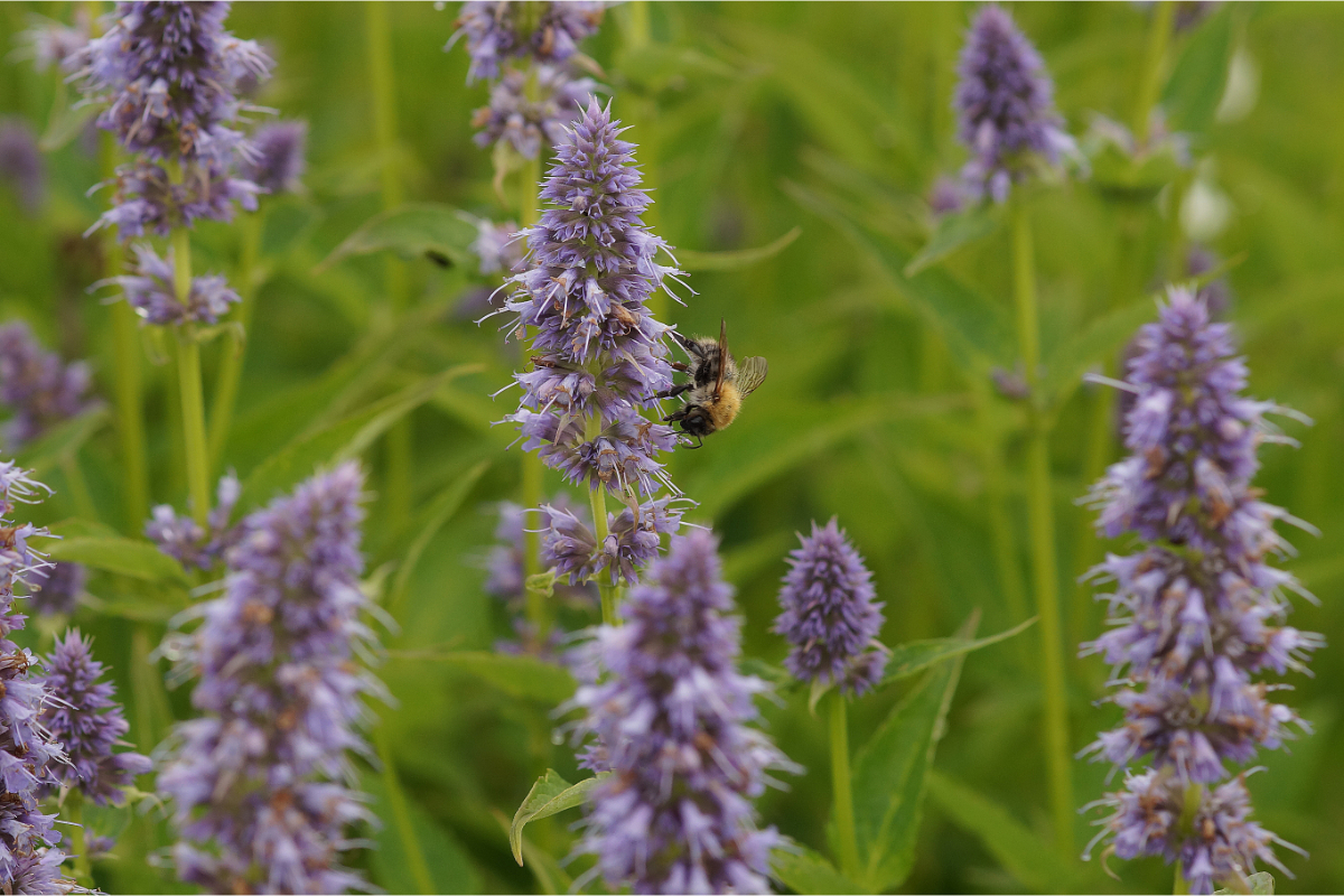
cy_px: 448
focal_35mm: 150
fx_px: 5600
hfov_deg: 13.7
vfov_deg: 9.1
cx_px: 672
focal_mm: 100
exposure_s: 1/160
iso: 400
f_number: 5.6
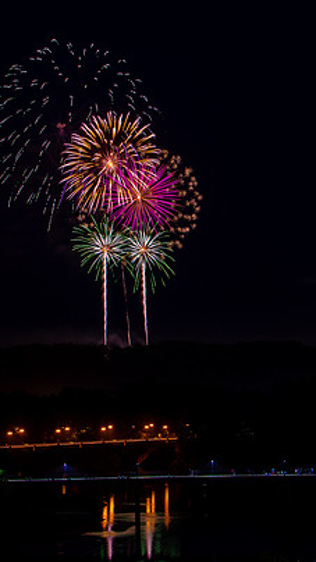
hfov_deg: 11.1
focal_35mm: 109
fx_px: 1625
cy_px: 230
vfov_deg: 19.6
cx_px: 244
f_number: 6.3
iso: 125
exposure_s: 10
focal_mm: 35
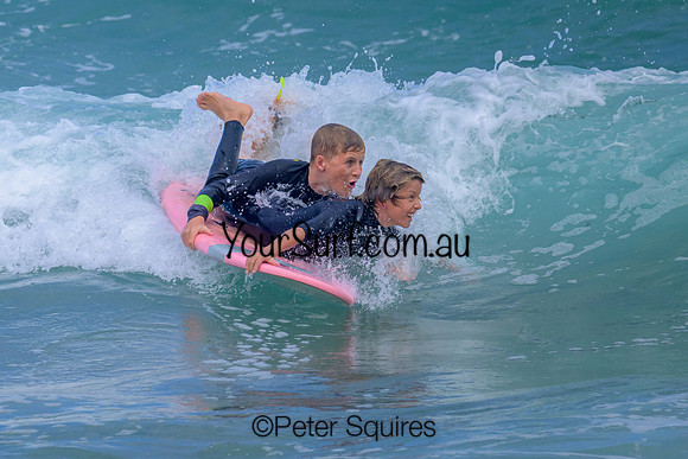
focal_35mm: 680
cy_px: 213
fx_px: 12998
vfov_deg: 2.0
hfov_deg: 3.0
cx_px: 268
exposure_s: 1/2000
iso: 1000
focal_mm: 500
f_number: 11
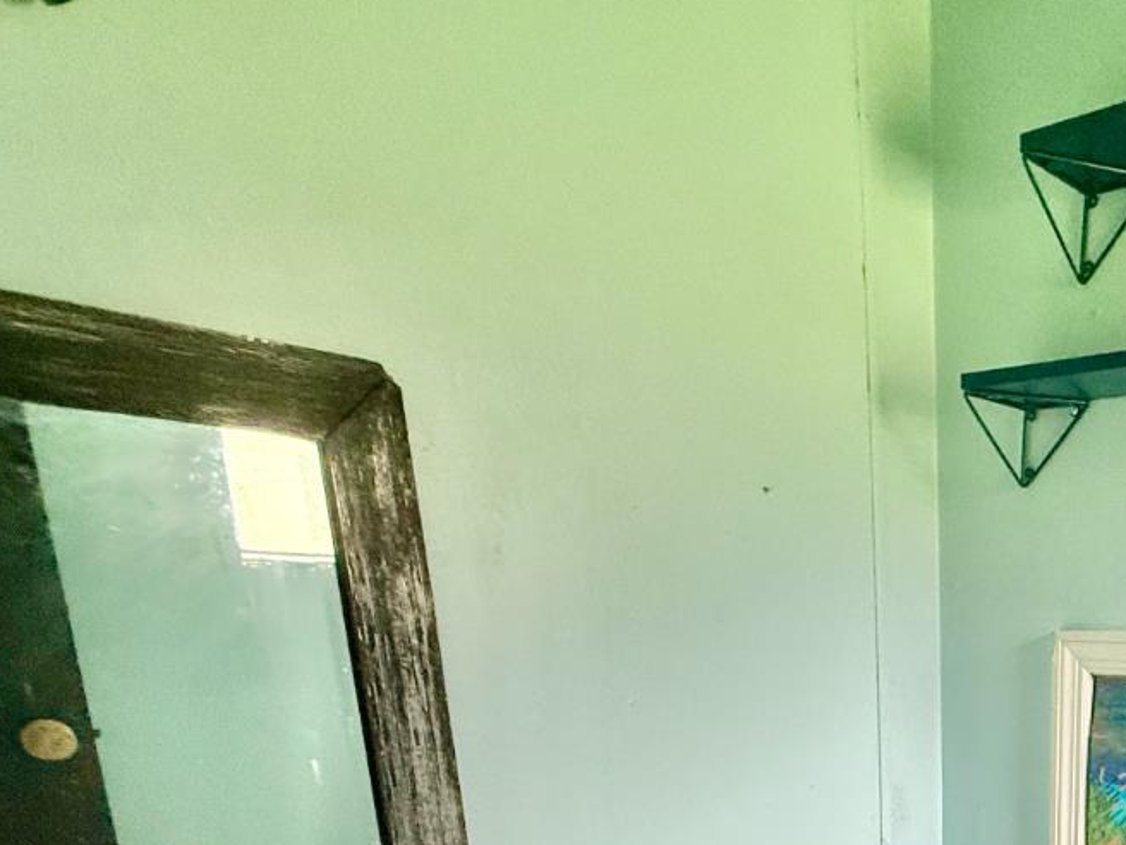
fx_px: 1041
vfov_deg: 37.2
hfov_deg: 48.6
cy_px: 927
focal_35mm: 32
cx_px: 1078
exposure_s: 1/60
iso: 320
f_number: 2.2
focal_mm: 2.22
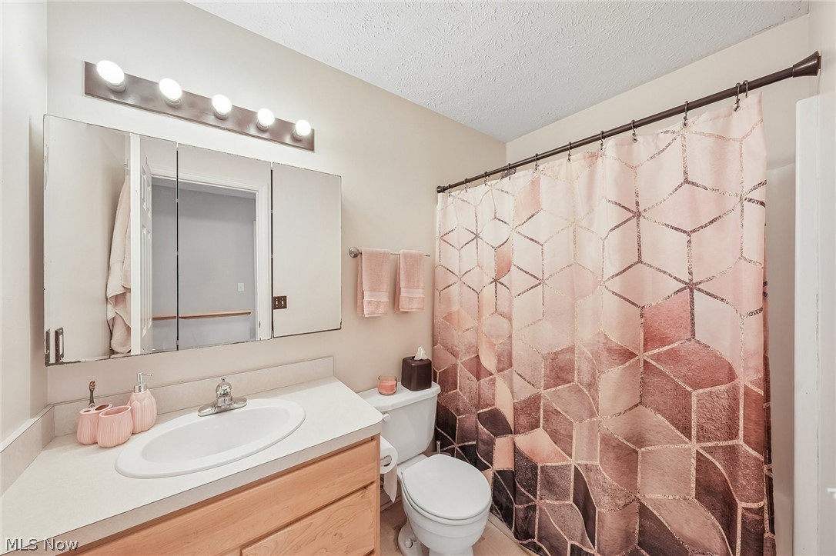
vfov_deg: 89.9
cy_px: 278
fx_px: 279
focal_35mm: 12
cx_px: 418
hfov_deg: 112.6
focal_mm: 12
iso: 400
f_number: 8
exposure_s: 1/25
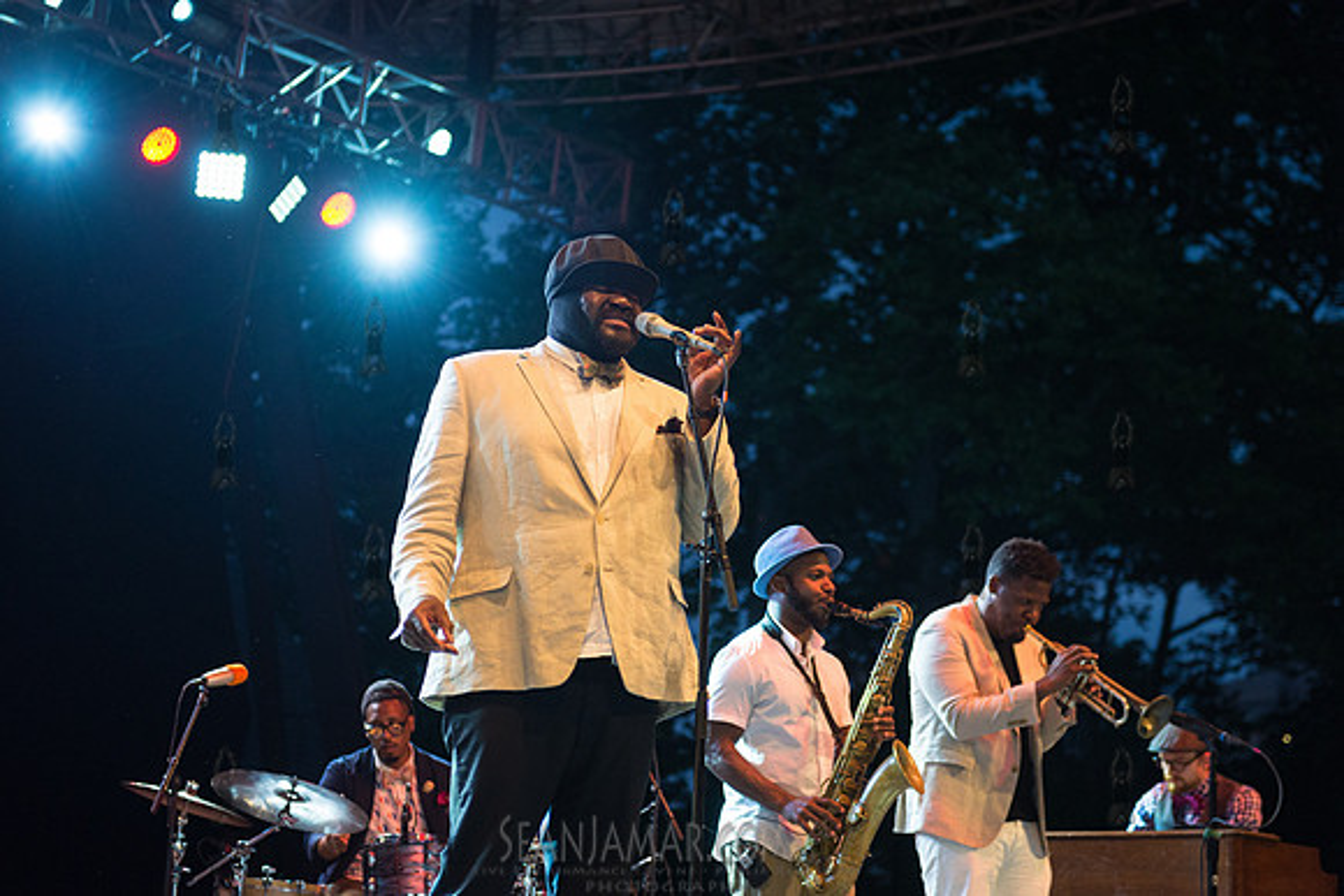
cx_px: 672
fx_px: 2315
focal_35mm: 62
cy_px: 448
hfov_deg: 32.4
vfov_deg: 21.9
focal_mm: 62
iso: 1600
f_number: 3.2
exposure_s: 1/500
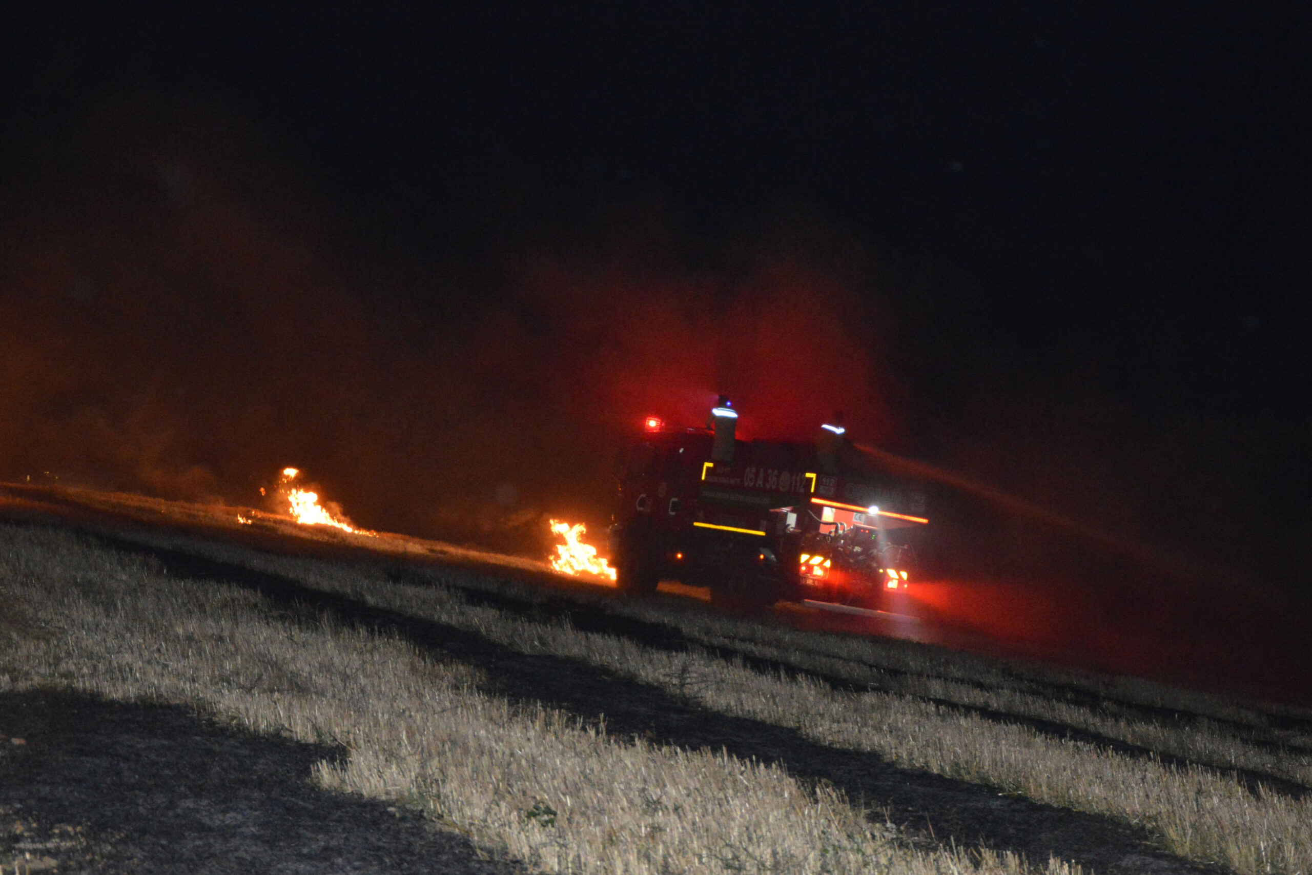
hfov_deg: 29.9
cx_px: 656
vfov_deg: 20.2
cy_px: 438
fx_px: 2460
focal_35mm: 68
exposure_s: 1/60
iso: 3200
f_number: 4.8
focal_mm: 45
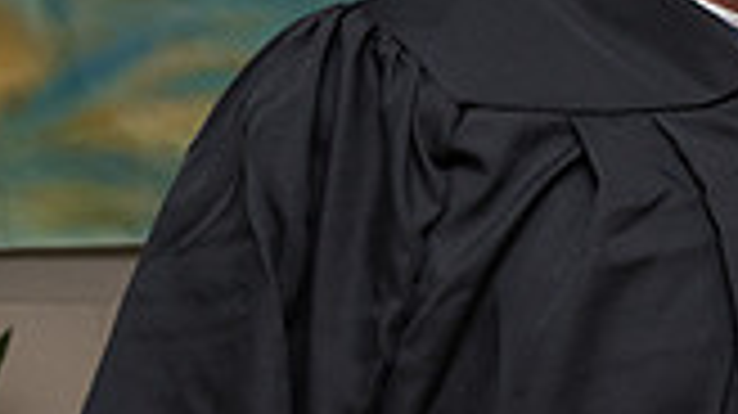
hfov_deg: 11.9
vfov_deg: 6.8
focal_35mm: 178
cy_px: 218
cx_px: 846
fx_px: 3481
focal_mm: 48
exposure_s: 1/160
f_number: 8
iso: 1250
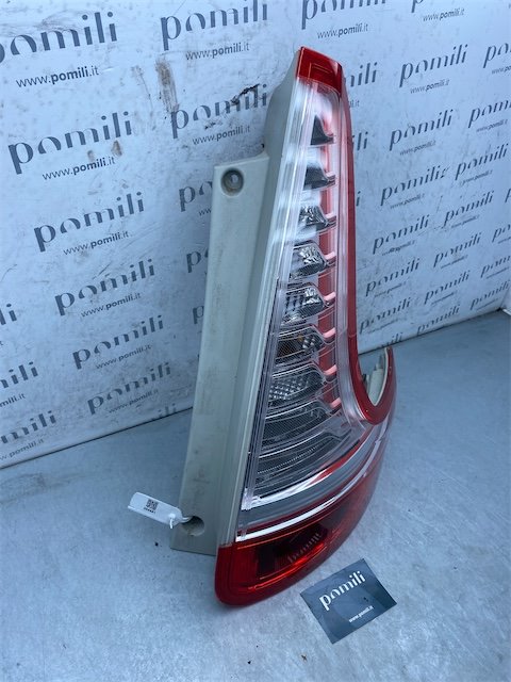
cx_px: 256
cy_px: 341
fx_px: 512
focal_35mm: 26
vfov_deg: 67.3
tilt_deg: -34.4
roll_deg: -9.8
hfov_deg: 53.1
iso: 32
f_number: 1.8
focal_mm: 4.25
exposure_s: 1/1007
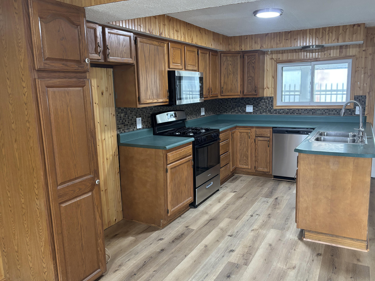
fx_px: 303
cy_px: 139
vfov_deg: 49.7
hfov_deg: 63.4
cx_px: 202
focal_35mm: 28
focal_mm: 5.96
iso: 320
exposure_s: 1/60
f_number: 1.6
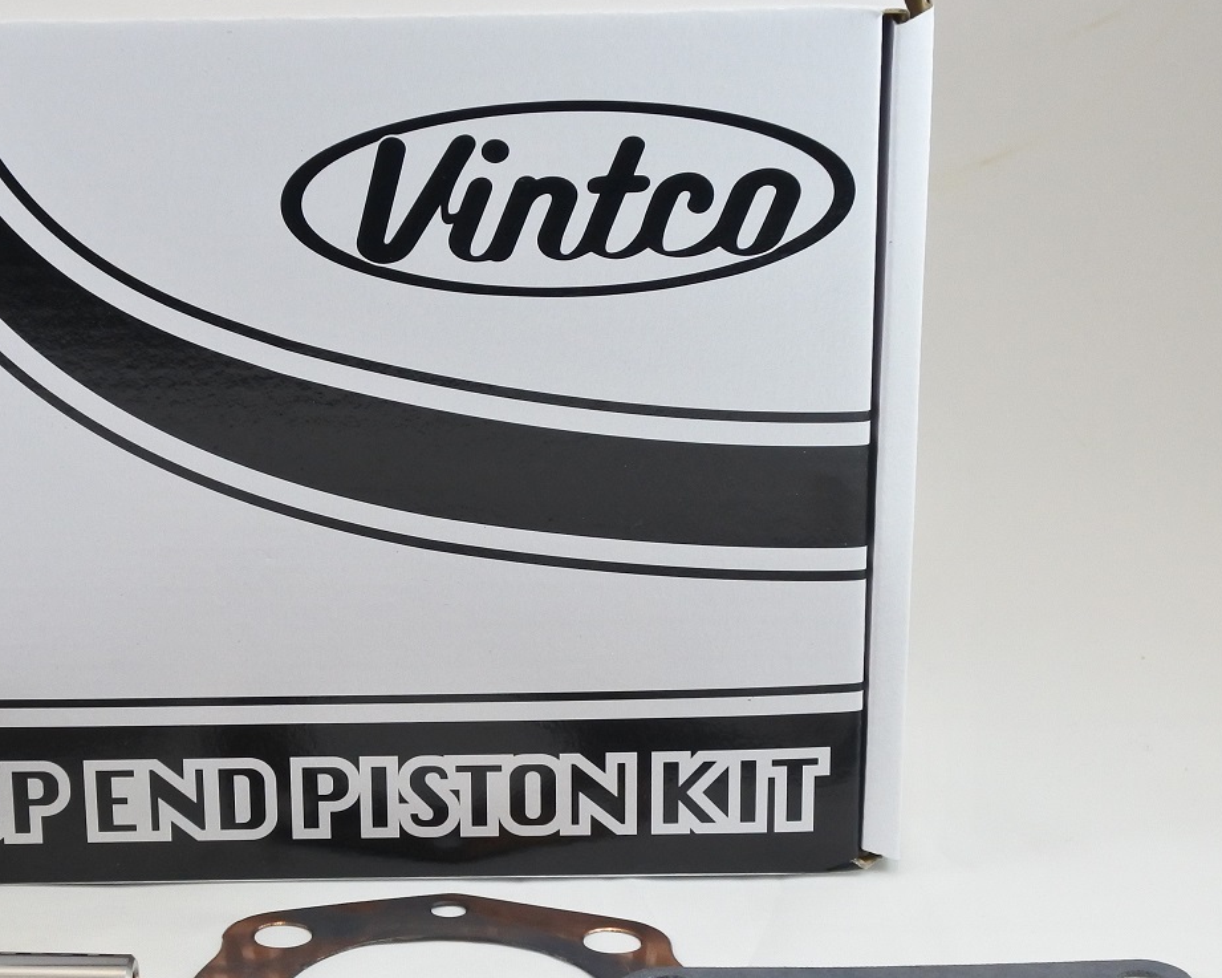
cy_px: 591
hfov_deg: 21.5
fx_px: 3183
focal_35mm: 88
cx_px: 244
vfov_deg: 17.4
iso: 500
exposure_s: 1/125
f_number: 4.5
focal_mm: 18.4
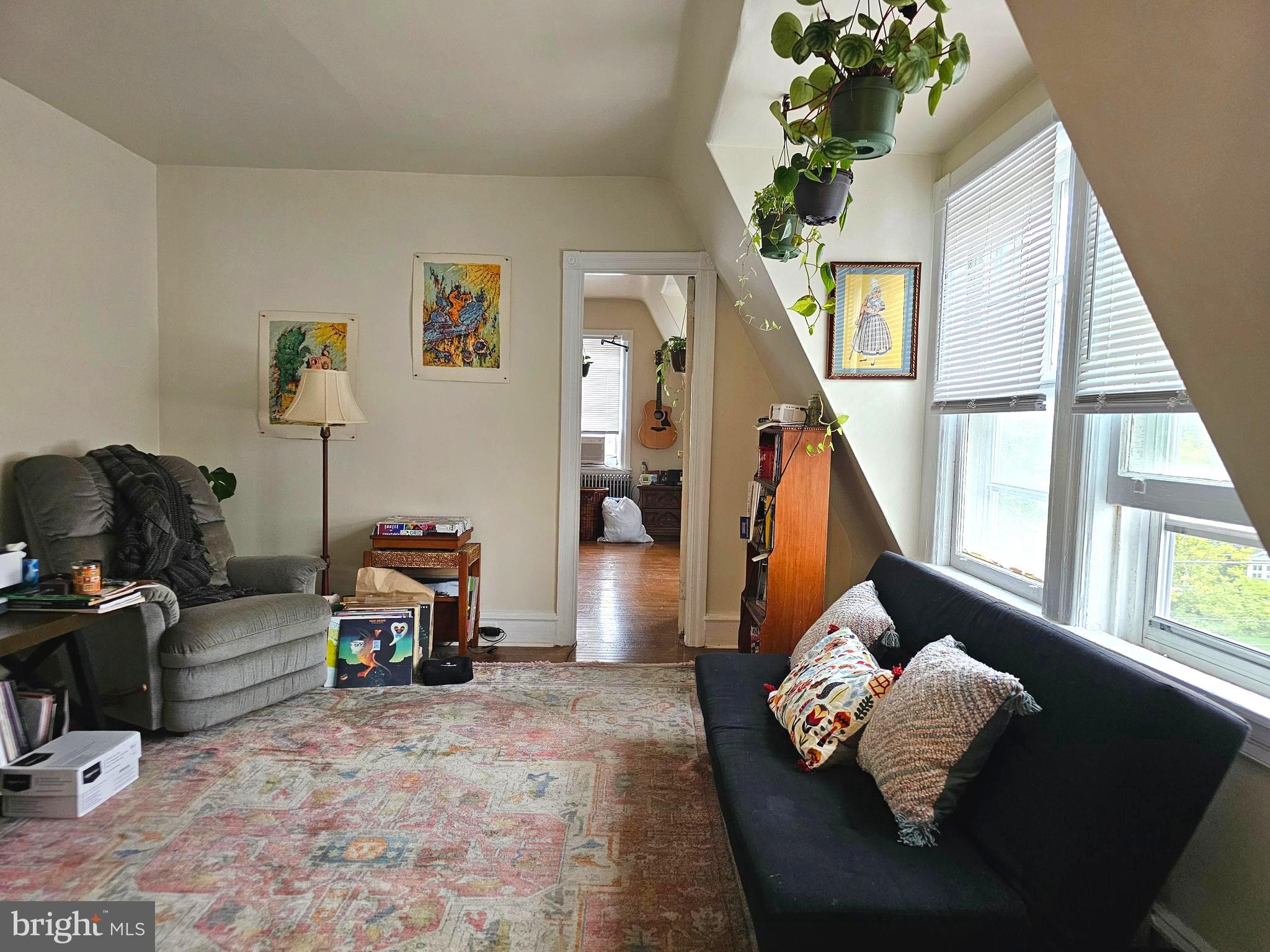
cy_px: 476
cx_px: 635
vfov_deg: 58.9
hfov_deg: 73.9
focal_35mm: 23
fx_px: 844
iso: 400
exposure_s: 1/120
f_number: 1.7
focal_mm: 6.3
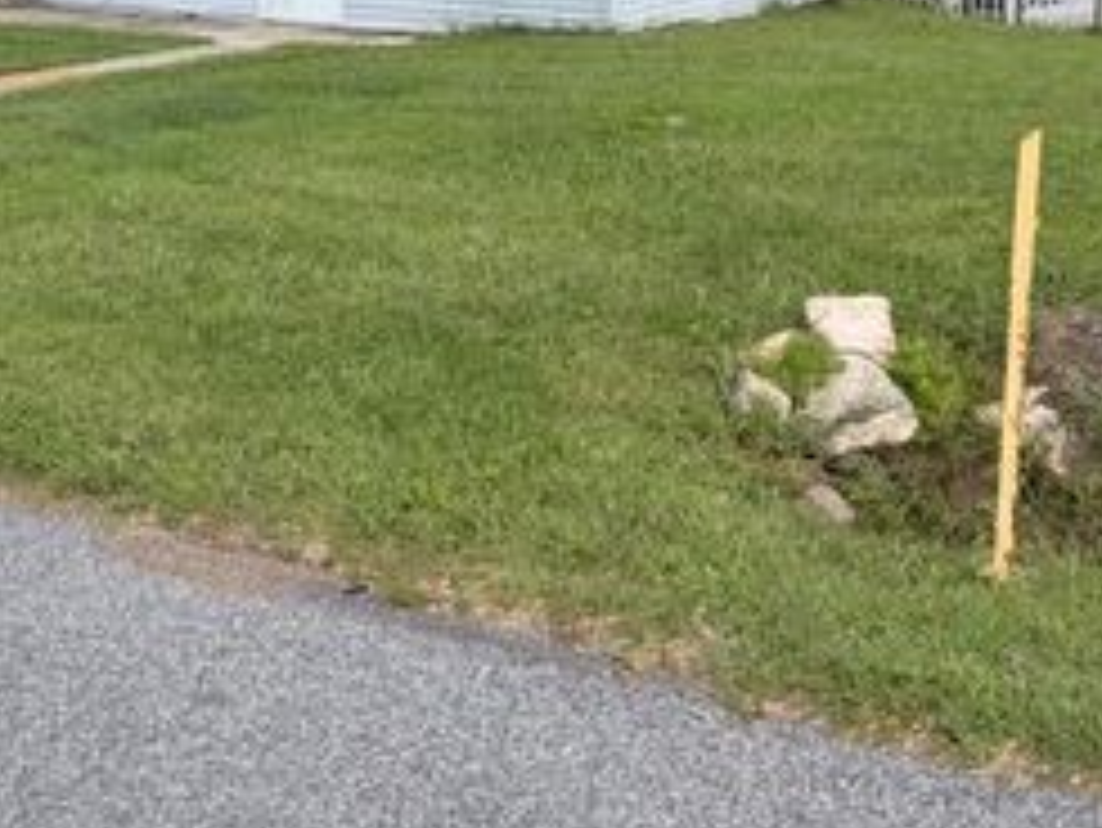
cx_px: 688
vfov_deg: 28.3
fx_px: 1561
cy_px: 52
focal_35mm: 49
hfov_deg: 38.6
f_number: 1.78
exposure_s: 1/2801
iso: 80
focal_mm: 6.76
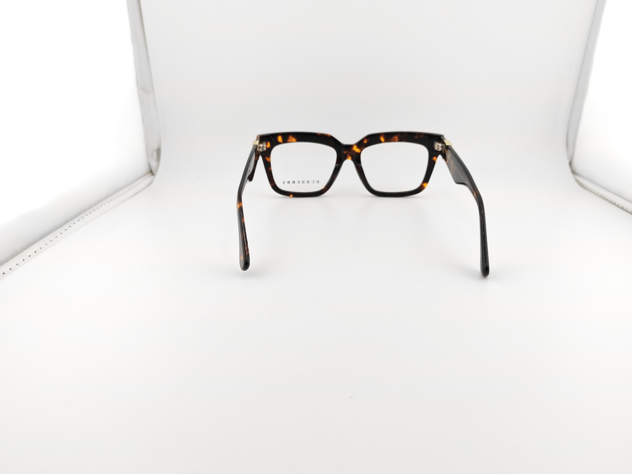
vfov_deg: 56.8
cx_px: 316
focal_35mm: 24
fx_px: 438
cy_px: 237
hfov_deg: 71.6
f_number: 1.9
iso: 1000
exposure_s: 1/400
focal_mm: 6.12
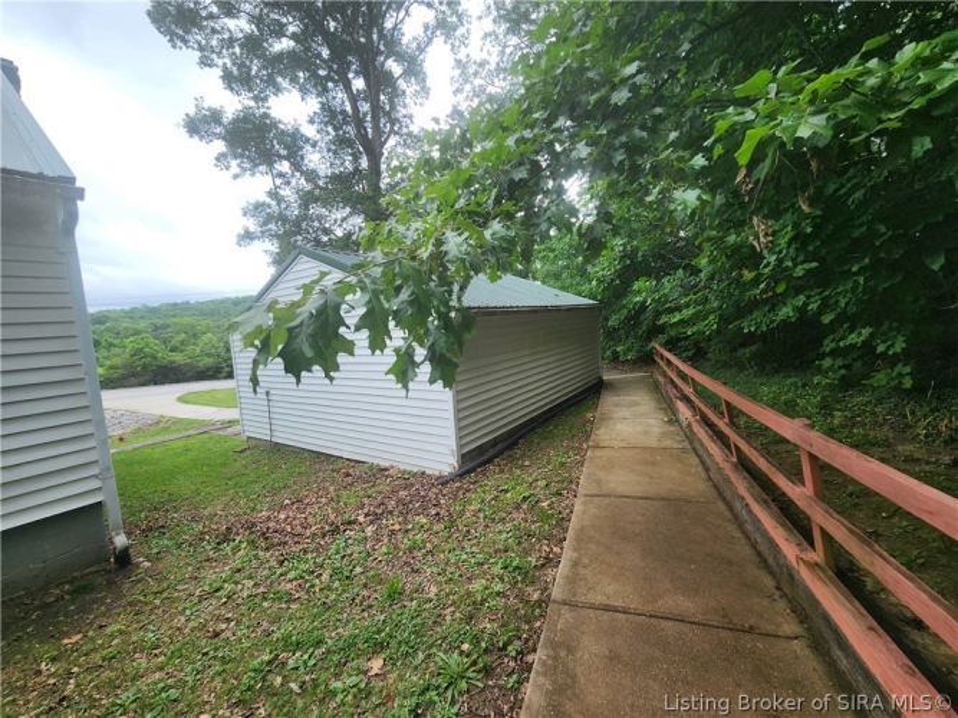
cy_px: 359
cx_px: 479
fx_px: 360
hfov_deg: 106.2
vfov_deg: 89.9
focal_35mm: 13
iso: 50
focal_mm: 2.2
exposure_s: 1/406
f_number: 2.2
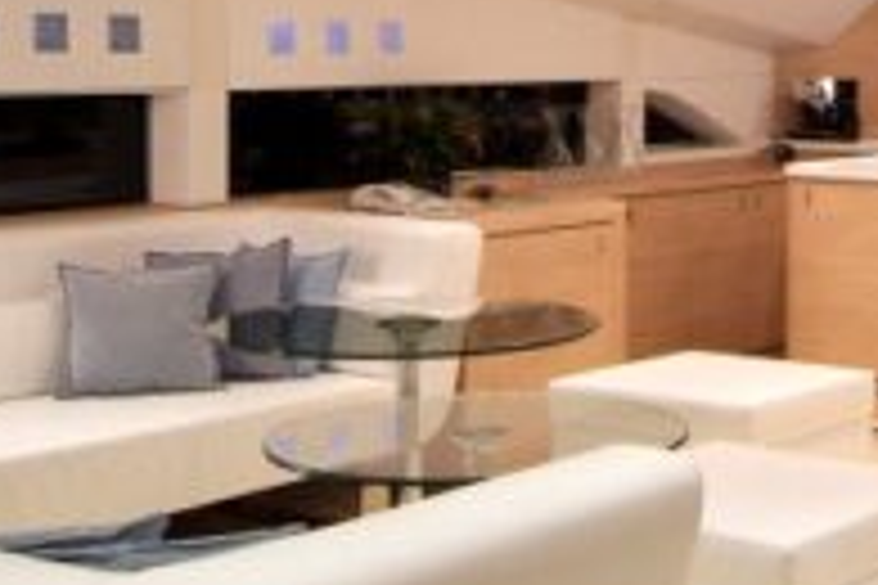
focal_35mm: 71
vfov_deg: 19.1
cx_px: 837
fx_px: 1731
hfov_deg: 27.2
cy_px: 153
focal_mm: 12
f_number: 11
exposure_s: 1.5
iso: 160
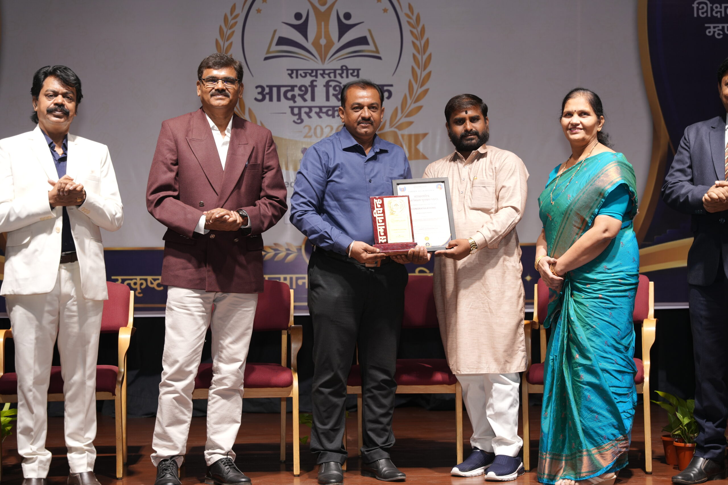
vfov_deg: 20.1
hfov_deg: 29.8
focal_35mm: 68
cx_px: 364
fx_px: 1367
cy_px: 242
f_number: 3.2
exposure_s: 1/100
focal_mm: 67.6
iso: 400
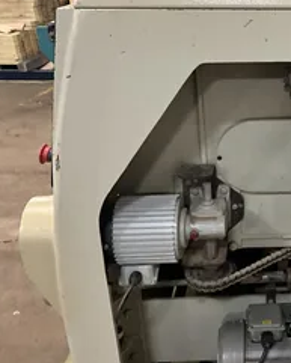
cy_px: 152
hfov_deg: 30.0
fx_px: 506
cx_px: 289
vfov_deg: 39.4
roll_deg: -2.9
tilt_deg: -23.0
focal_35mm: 47
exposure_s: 1/31
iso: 320
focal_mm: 3
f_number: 1.8
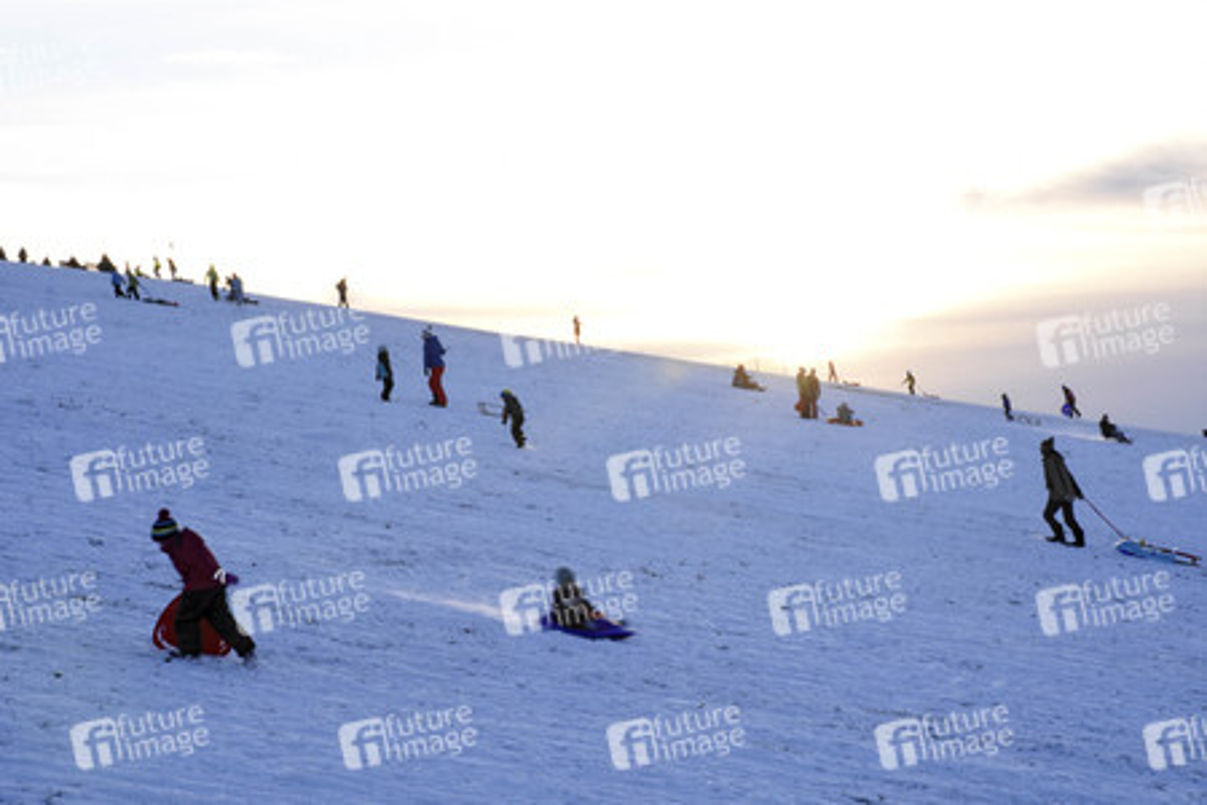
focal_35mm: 105
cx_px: 604
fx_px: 3520
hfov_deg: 19.5
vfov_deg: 13.0
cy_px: 402
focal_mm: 70
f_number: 32
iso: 1600
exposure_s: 1/60
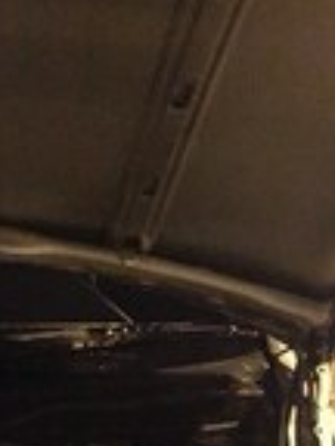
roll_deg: -1.1
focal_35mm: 100
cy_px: 616
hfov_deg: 13.7
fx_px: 1290
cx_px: -199
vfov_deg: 18.0
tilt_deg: -28.2
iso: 1250
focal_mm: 4.15
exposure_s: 1/17
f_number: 2.2
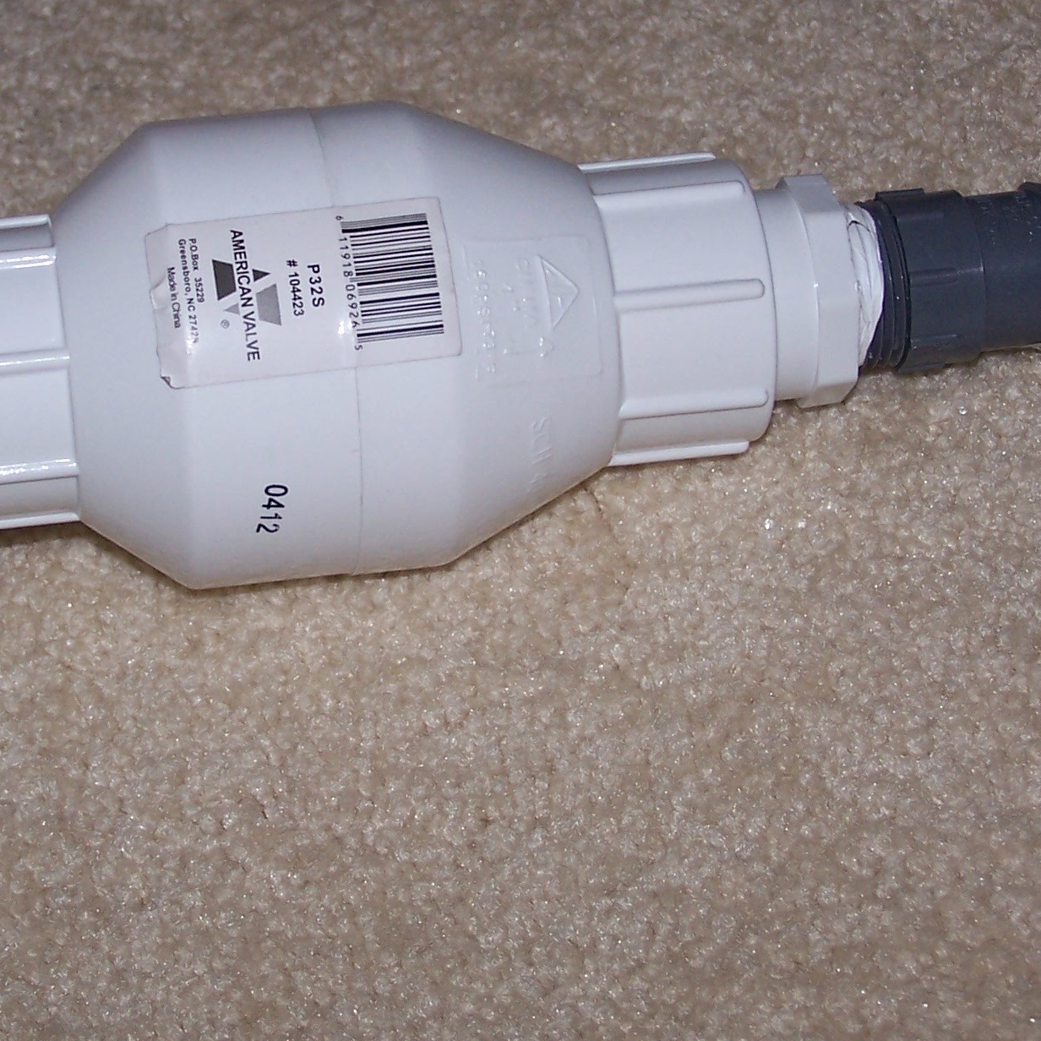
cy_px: 411
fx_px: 3709
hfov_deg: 16.0
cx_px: 395
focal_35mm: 109
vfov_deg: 16.0
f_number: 3.1
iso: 80
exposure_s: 1/60
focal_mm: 9.8
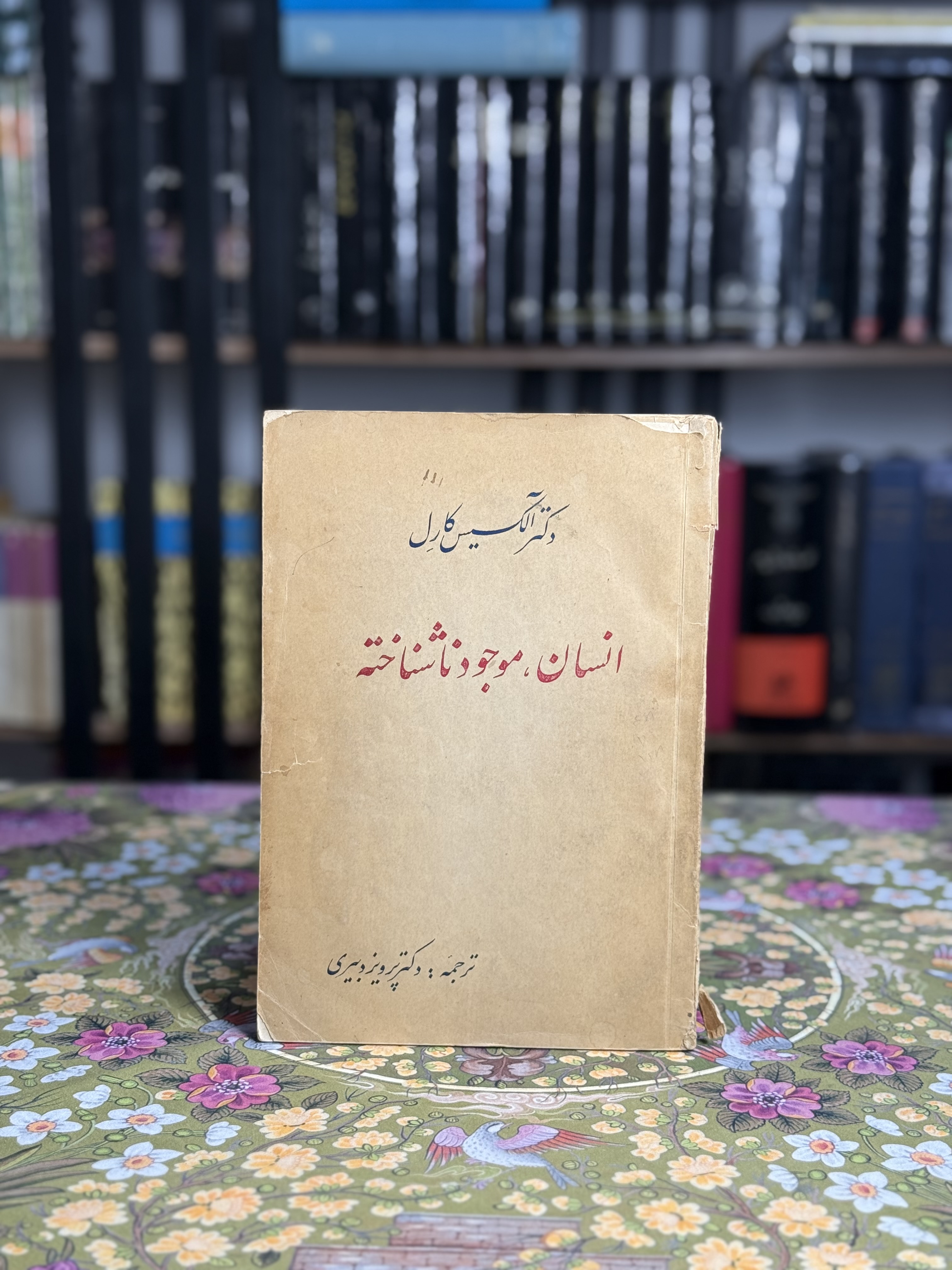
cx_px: 476
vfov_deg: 39.7
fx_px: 1760
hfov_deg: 30.3
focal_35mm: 48
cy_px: 635
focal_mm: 6.76
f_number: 1.78
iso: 64
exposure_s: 1/100
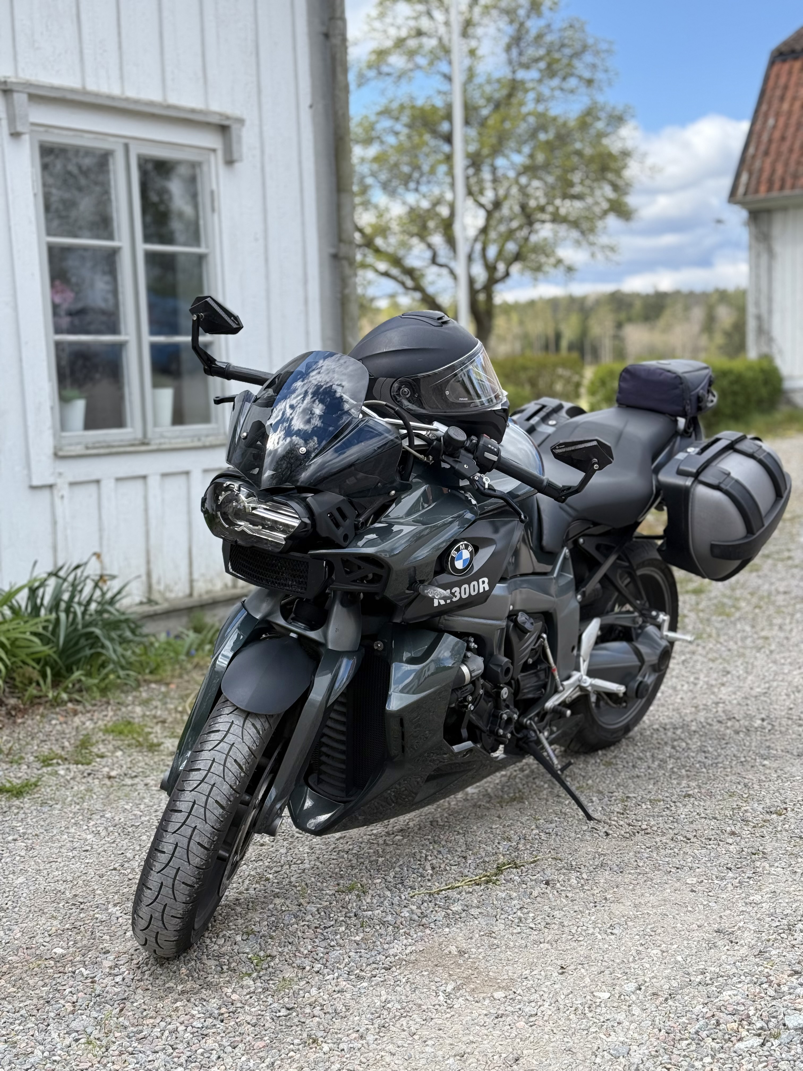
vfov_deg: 39.7
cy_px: 536
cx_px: 402
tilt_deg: -6.1
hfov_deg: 30.3
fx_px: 1485
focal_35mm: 48
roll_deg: +3.2
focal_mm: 6.76
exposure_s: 1/1264
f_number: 1.78
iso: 80
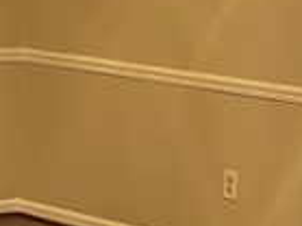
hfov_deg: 10.3
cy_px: 146
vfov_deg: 7.7
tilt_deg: -7.9
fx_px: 1674
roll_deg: -2.8
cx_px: 224
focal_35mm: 192
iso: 160
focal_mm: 5.7
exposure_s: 1/60
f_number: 1.5
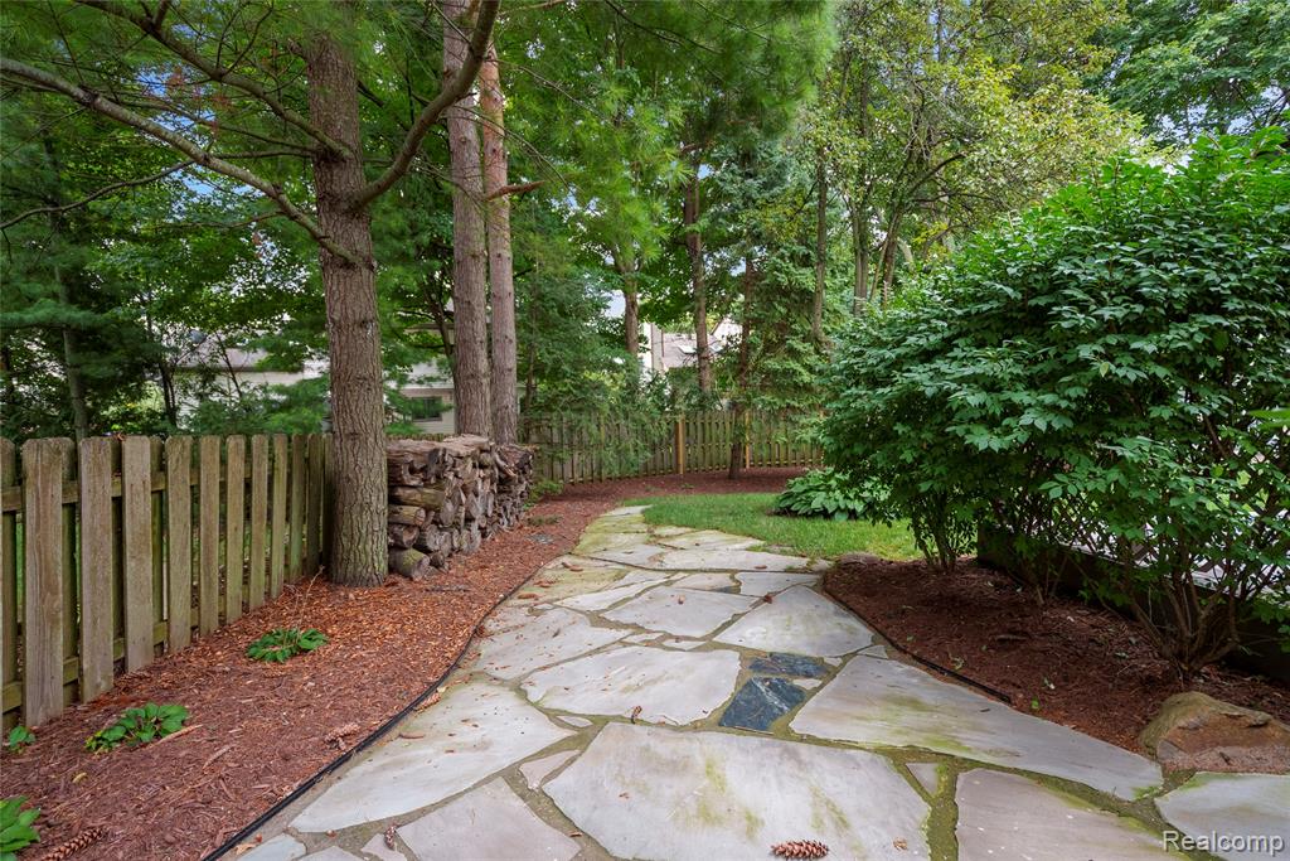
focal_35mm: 16
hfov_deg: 96.7
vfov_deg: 73.8
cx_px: 645
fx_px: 573
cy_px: 430
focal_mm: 16
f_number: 4
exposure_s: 1/20
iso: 100
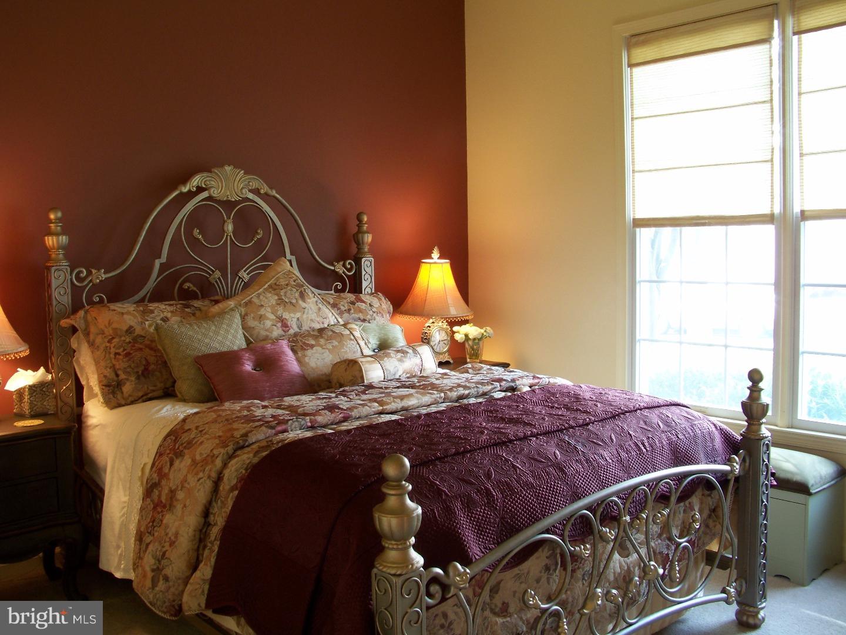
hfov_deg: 55.4
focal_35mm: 33
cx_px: 423
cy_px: 318
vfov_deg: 42.9
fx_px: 807
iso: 64
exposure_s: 1/2
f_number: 5.6
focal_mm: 5.85
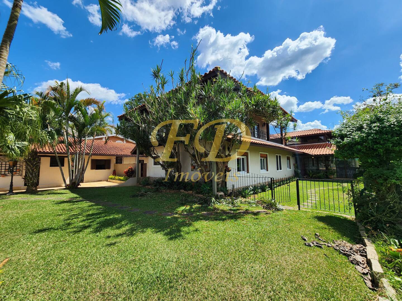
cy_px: 150
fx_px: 151
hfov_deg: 106.2
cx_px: 201
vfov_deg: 89.9
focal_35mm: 13
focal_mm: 2.2
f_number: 2.2
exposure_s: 1/1756
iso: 50
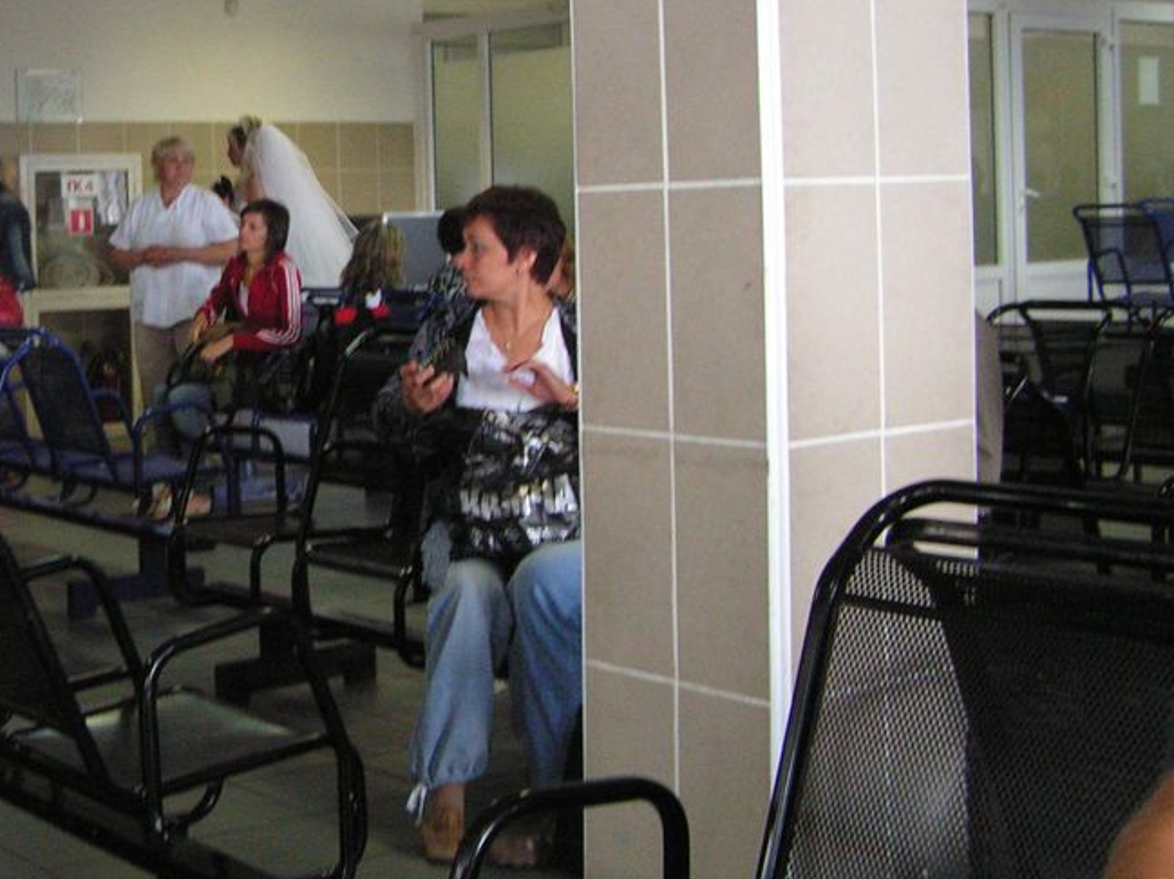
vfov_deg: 24.2
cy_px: 255
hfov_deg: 31.6
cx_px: 277
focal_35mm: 60
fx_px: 2034
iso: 200
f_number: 2.8
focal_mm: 6.3
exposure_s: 1/40
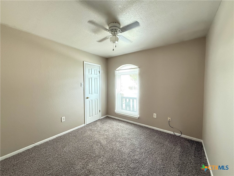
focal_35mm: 14
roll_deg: -0.1
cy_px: 88
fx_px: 95
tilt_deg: -2.6
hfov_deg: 102.1
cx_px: 117
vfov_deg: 85.7
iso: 800
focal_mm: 2.22
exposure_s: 1/60
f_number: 2.2
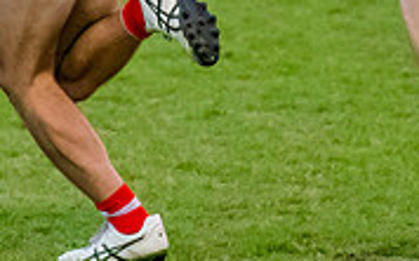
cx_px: 23
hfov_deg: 1.4
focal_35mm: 1513
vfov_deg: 0.9
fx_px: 17266
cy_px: -87
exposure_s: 1/1600
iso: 3600
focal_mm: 195
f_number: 4
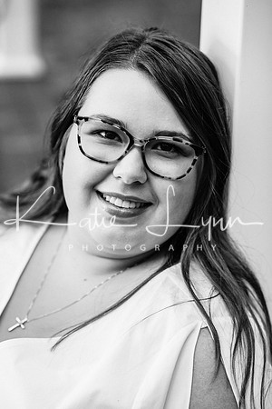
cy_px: 204
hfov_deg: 16.1
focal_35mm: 85
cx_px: 136
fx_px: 963
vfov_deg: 23.9
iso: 800
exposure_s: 1/320
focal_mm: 85
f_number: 2.8
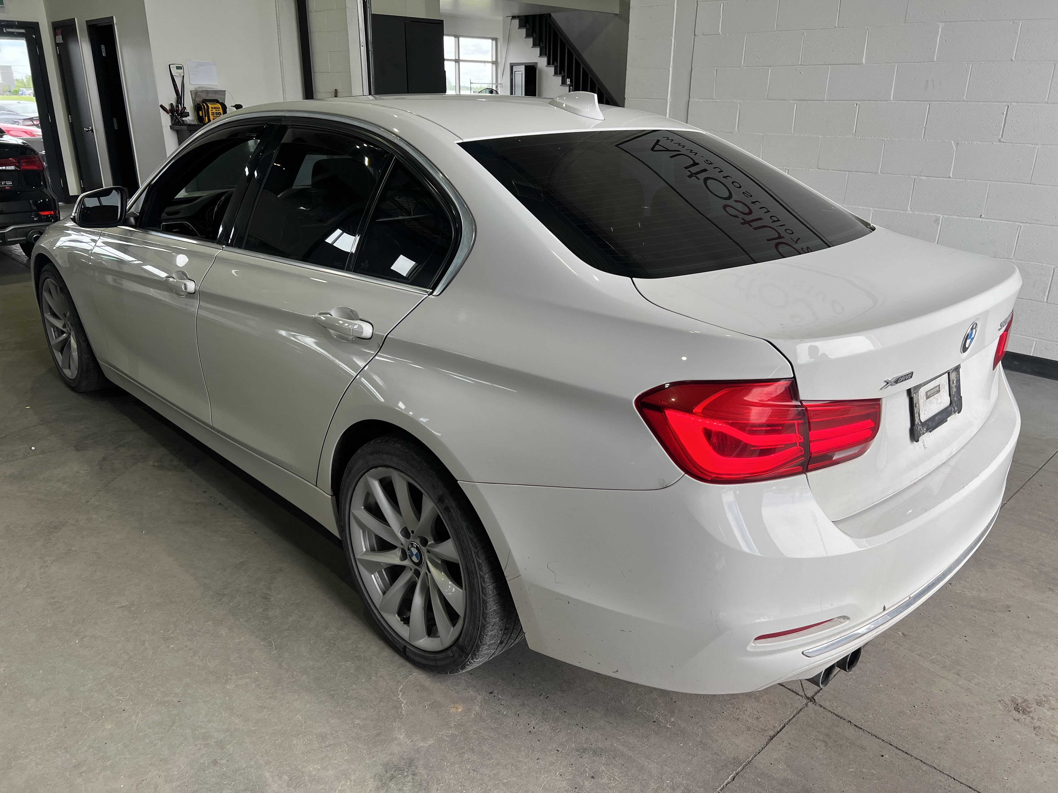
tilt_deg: -21.1
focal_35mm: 26
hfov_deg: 67.3
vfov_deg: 53.1
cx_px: 529
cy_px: 396
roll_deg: -0.6
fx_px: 795
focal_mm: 5.7
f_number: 1.5
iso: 50
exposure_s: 1/547
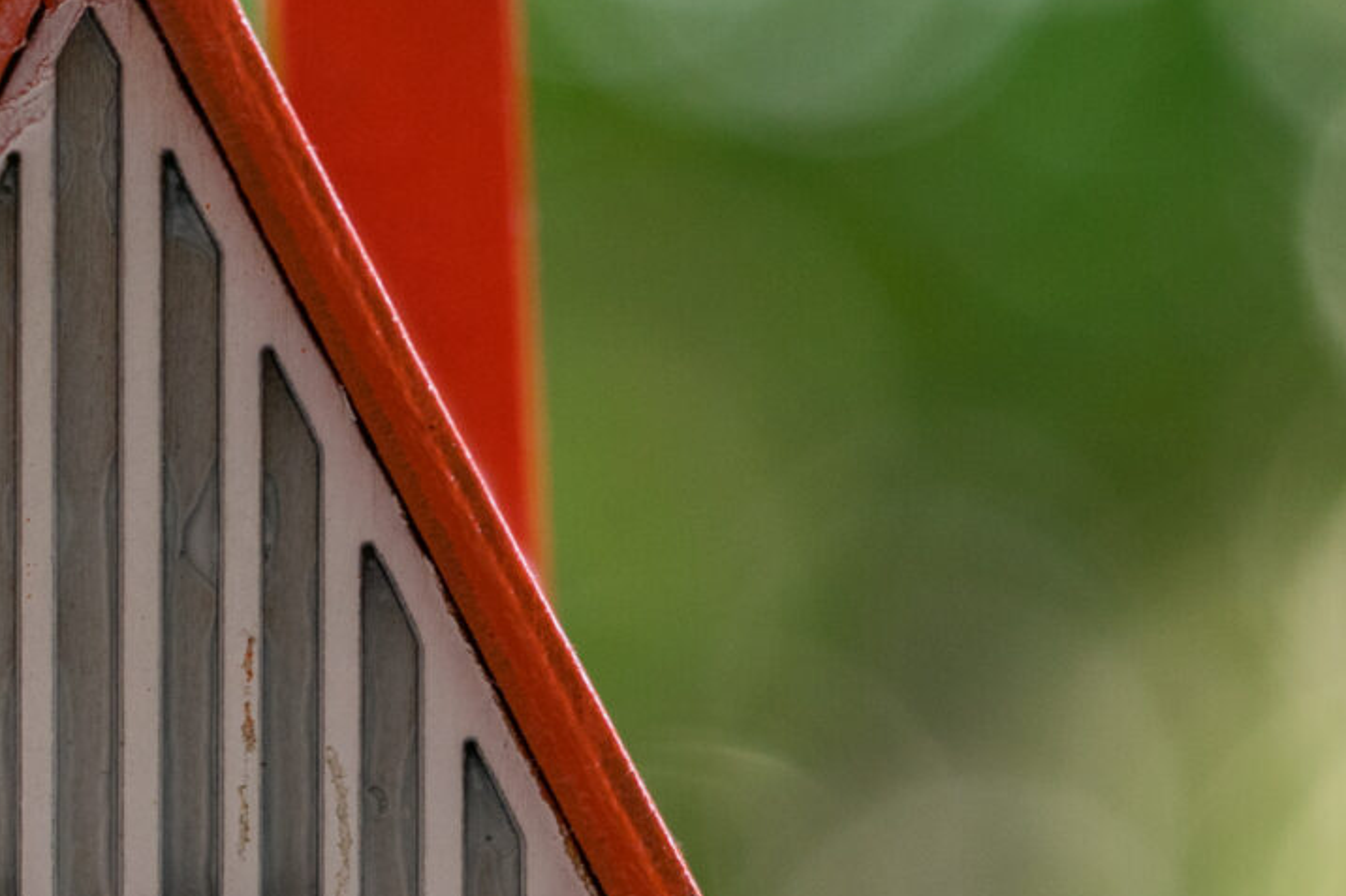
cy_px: 1100
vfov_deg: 4.3
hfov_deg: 6.4
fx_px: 12036
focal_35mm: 322
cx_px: 75
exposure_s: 1/200
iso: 400
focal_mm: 90
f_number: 4
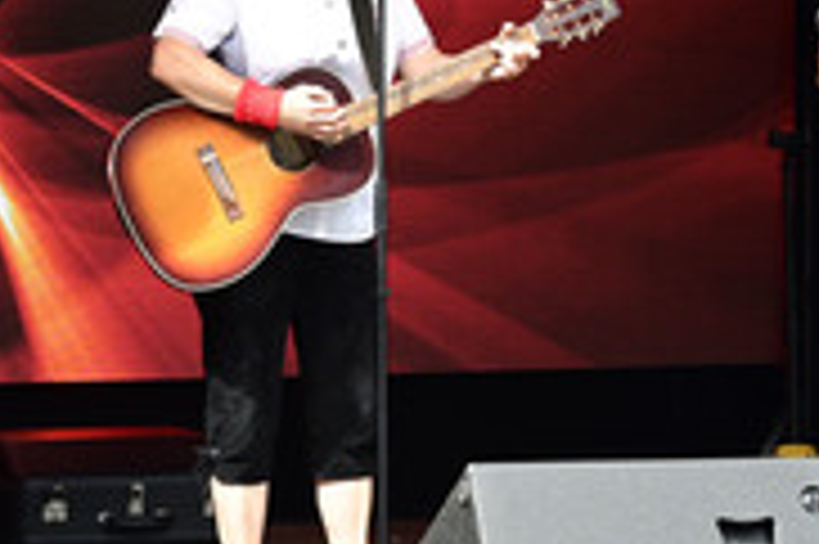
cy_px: 85
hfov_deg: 7.5
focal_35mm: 273
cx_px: 313
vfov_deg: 5.0
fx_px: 6205
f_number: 8
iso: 1250
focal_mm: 110
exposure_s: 1/200
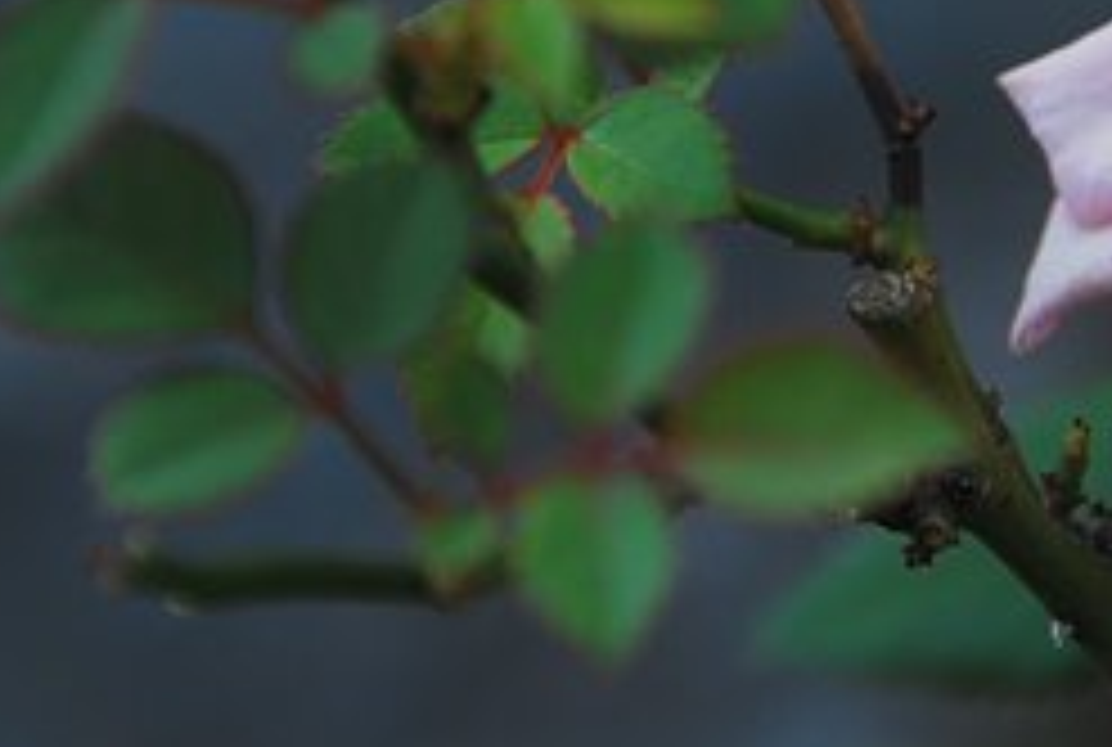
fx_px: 19228
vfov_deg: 2.2
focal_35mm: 621
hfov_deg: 3.3
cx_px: 756
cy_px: 20
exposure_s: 1/125
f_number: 5.6
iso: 100
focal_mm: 200
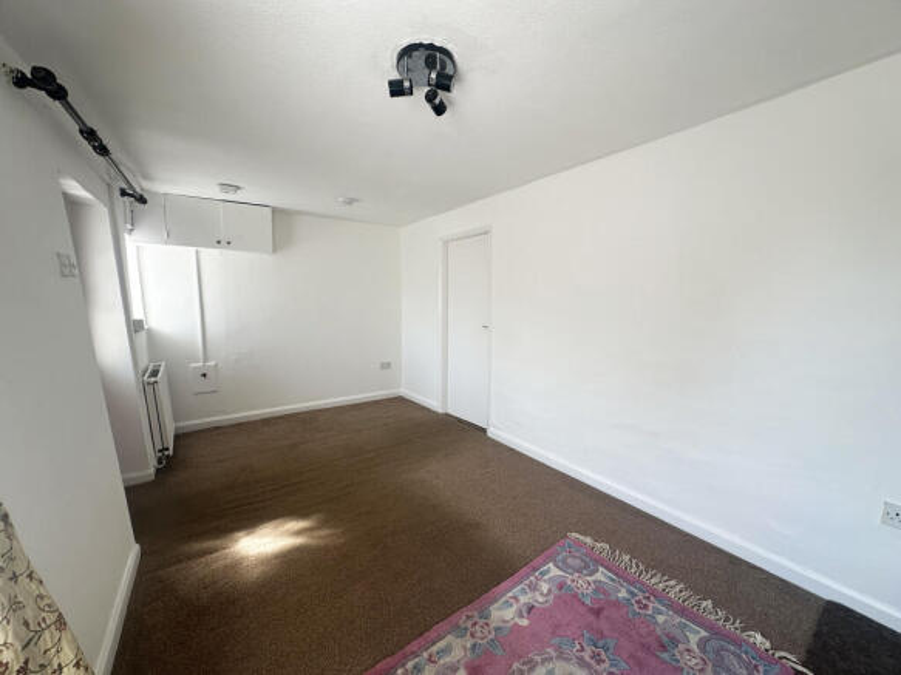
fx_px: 364
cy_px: 338
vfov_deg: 85.7
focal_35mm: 14
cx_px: 450
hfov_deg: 102.1
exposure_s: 1/113
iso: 40
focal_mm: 2.22
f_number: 2.2
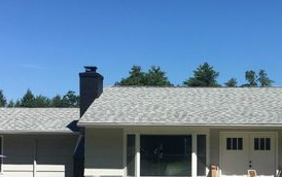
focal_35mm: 56
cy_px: 150
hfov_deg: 35.9
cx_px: 187
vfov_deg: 22.8
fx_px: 431
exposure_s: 1/1876
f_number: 2.2
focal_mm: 4.15
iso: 25
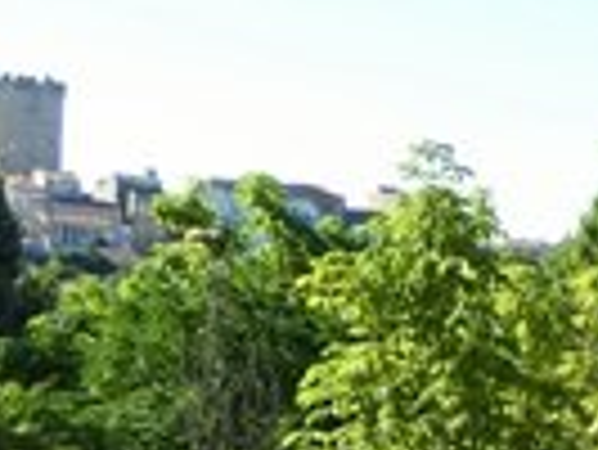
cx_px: 1016
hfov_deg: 10.7
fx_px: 3009
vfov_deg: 8.4
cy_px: 560
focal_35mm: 174
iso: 100
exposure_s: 1/400
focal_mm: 5.8
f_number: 4
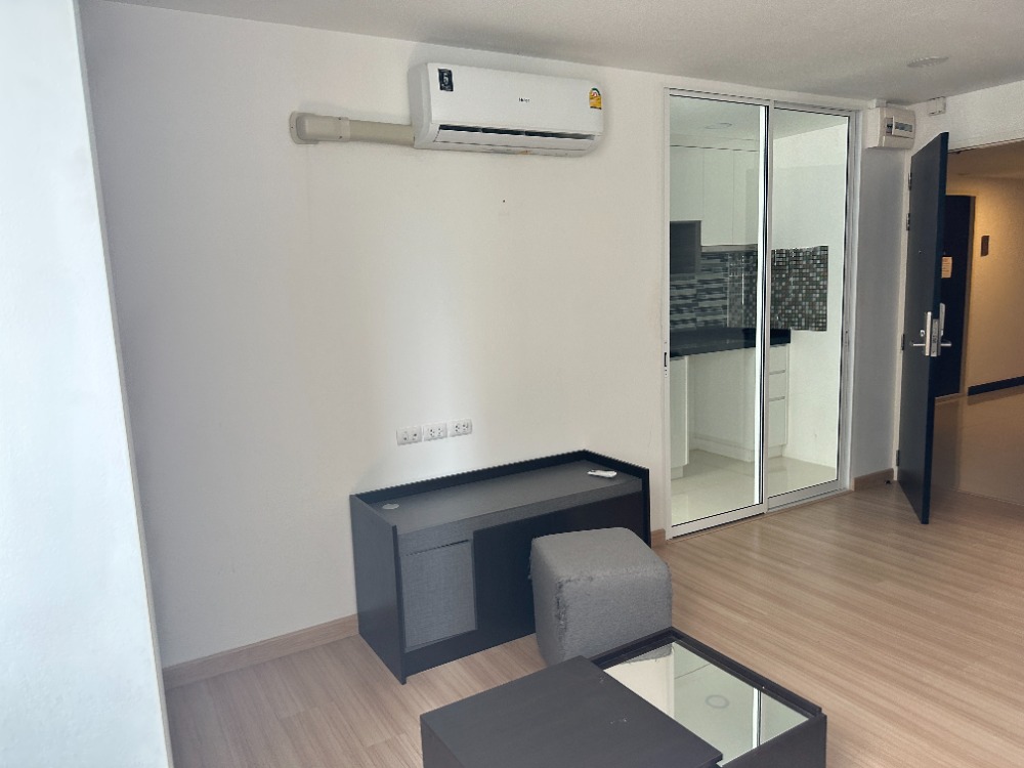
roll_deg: +1.8
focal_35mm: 24
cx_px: 512
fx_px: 710
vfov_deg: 56.8
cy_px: 384
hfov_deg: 71.6
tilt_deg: -10.3
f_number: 1.78
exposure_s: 1/121
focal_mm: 6.86
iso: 200
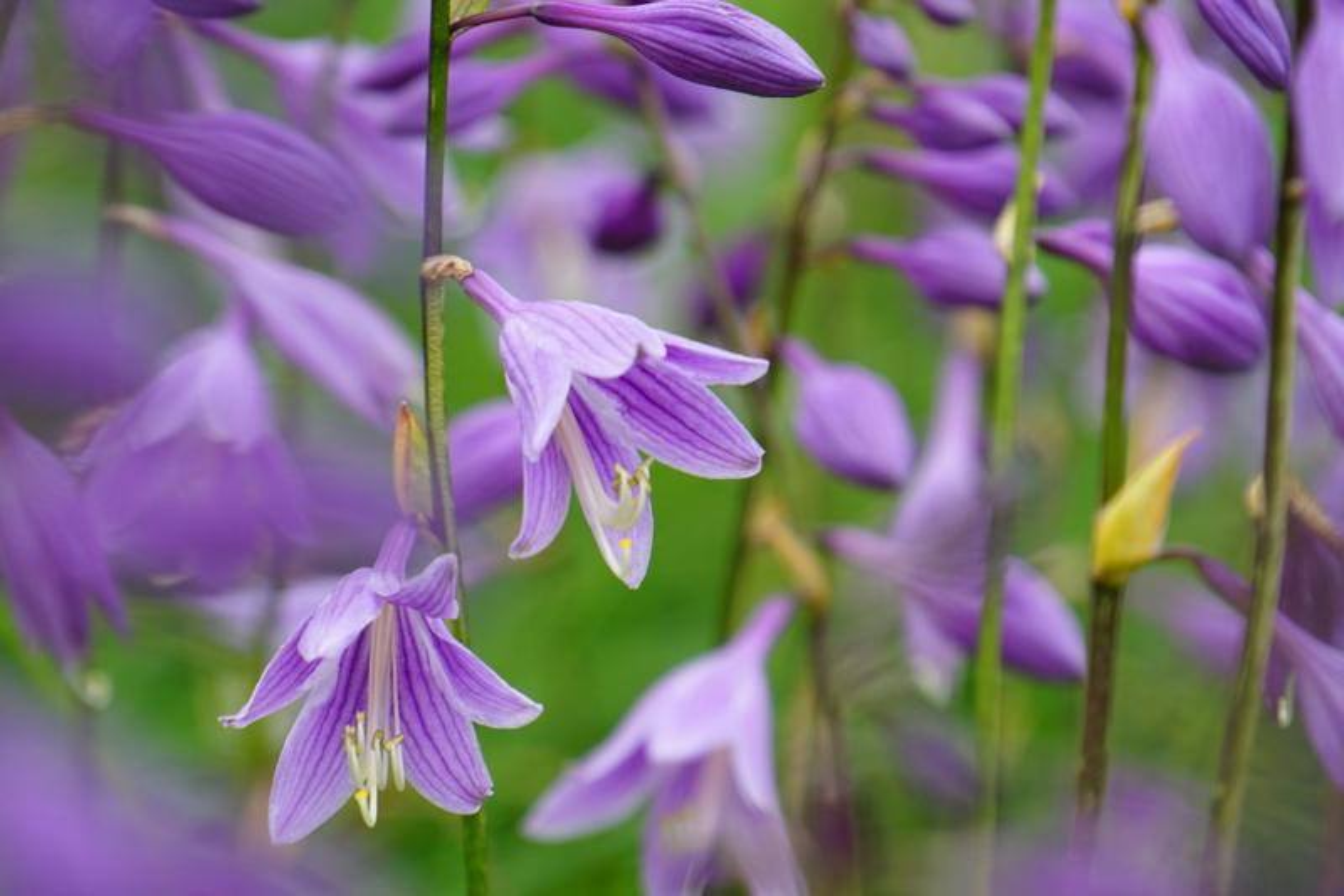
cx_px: 672
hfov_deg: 6.9
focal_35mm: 300
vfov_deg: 4.6
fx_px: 11197
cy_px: 448
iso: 400
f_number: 6.3
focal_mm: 200
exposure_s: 1/320
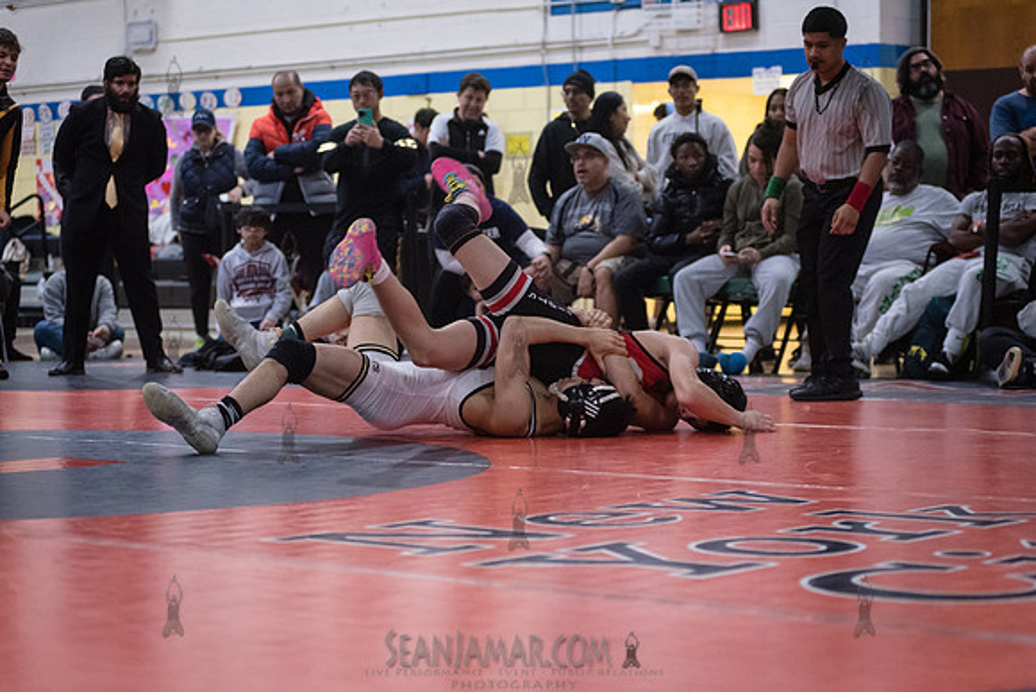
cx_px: 518
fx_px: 2475
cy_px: 346
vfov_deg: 15.9
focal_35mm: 86
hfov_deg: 23.6
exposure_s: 1/500
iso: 8000
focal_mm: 86
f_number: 3.5
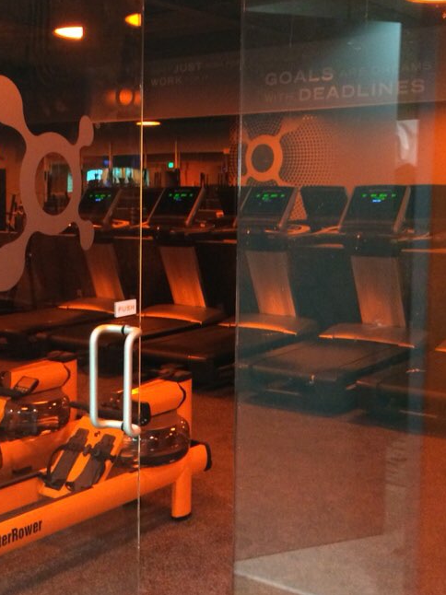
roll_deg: +0.9
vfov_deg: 37.5
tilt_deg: -2.9
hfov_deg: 27.8
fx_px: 877
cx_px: 76
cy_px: 269
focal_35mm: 51
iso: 320
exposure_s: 1/15
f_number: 2.2
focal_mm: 4.15
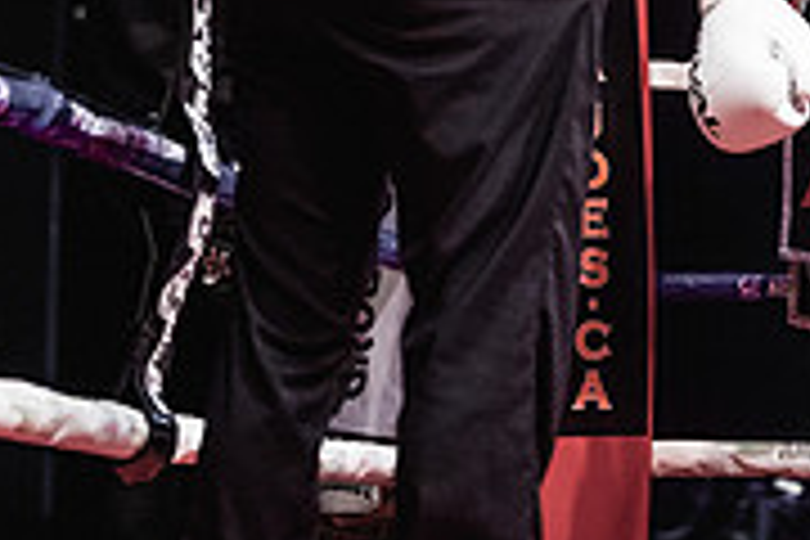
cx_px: 1062
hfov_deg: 10.9
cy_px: -191
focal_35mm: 184
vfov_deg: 7.4
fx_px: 4140
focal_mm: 57
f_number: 2.8
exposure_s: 1/1000
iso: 4000
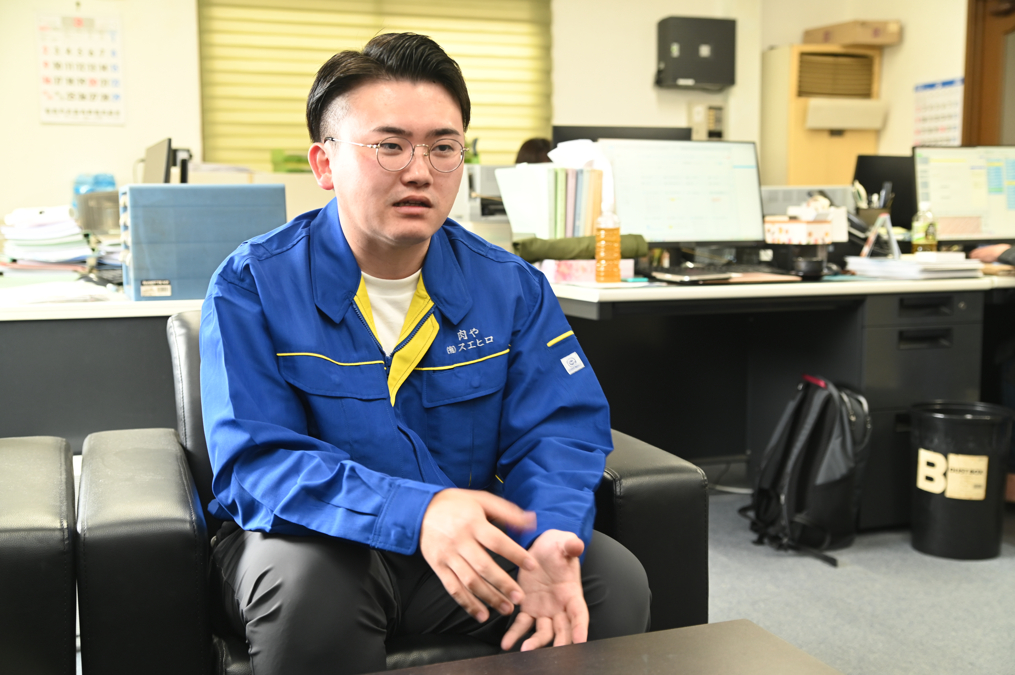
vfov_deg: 29.8
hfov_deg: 43.6
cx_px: 508
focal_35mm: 45
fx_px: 1268
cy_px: 338
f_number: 4
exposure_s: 1/60
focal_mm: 45
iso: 1000
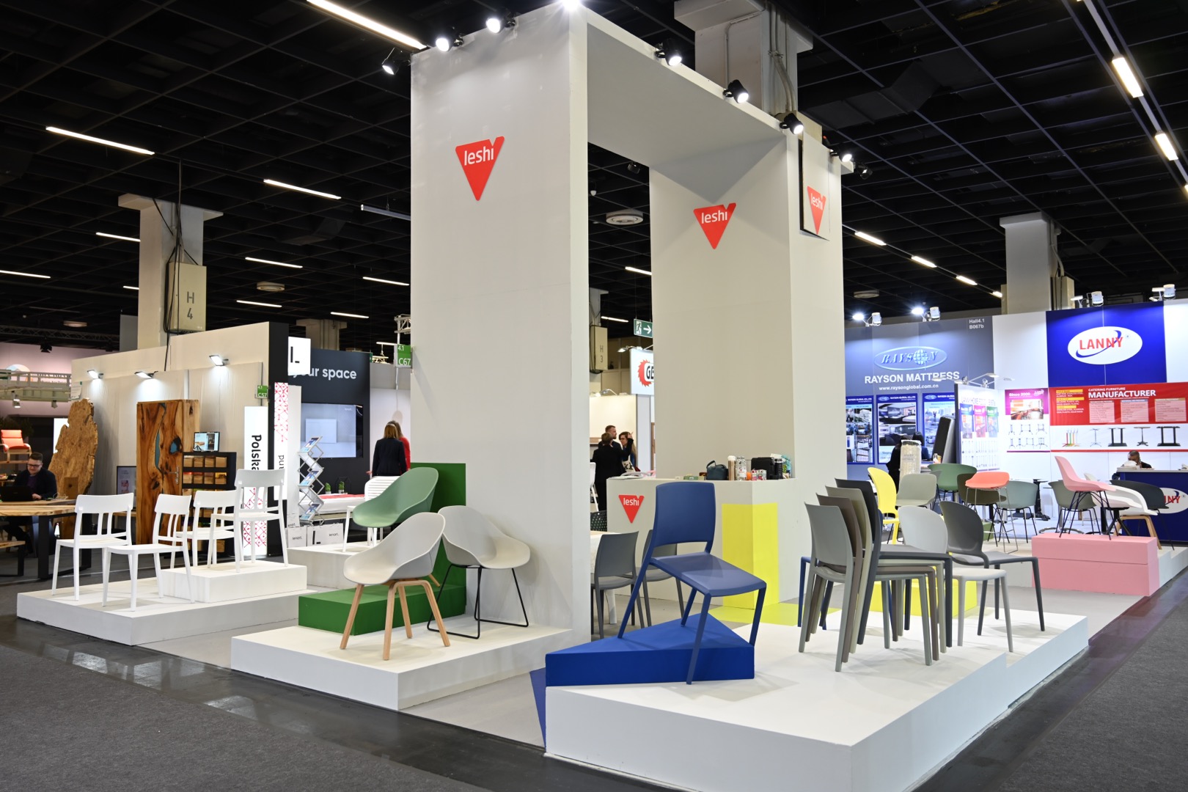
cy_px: 396
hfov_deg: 63.7
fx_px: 957
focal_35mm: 29
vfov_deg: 45.0
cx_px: 594
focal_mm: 29
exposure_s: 1/25
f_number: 4
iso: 200
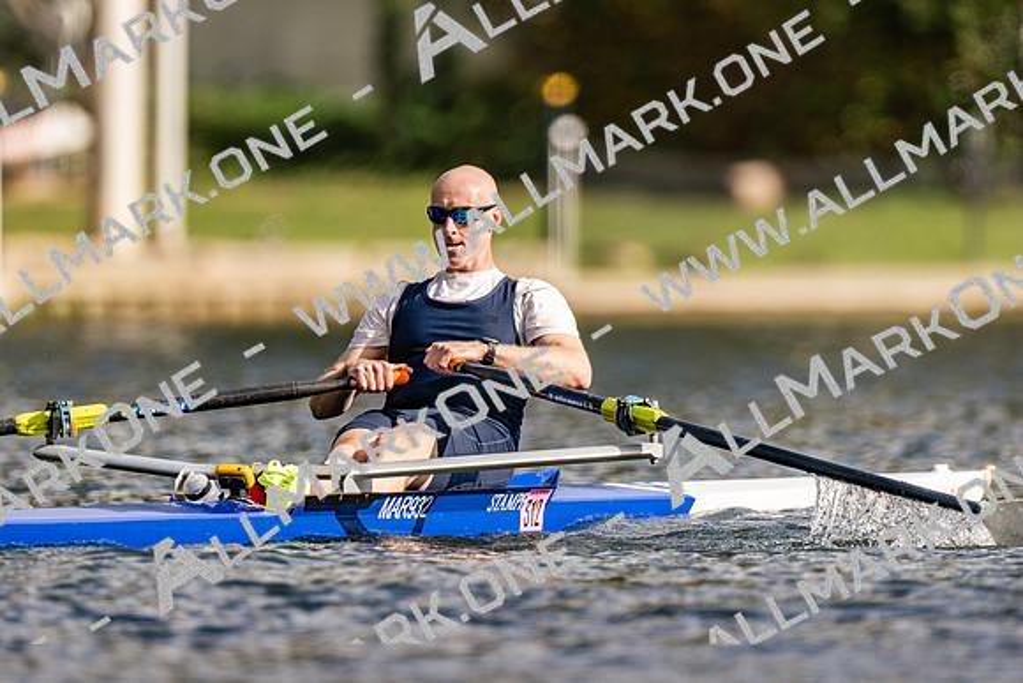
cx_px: 512
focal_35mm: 900
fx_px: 25593
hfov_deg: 2.3
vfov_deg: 1.5
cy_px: 342
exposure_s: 1/2500
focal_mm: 600
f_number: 4
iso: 140
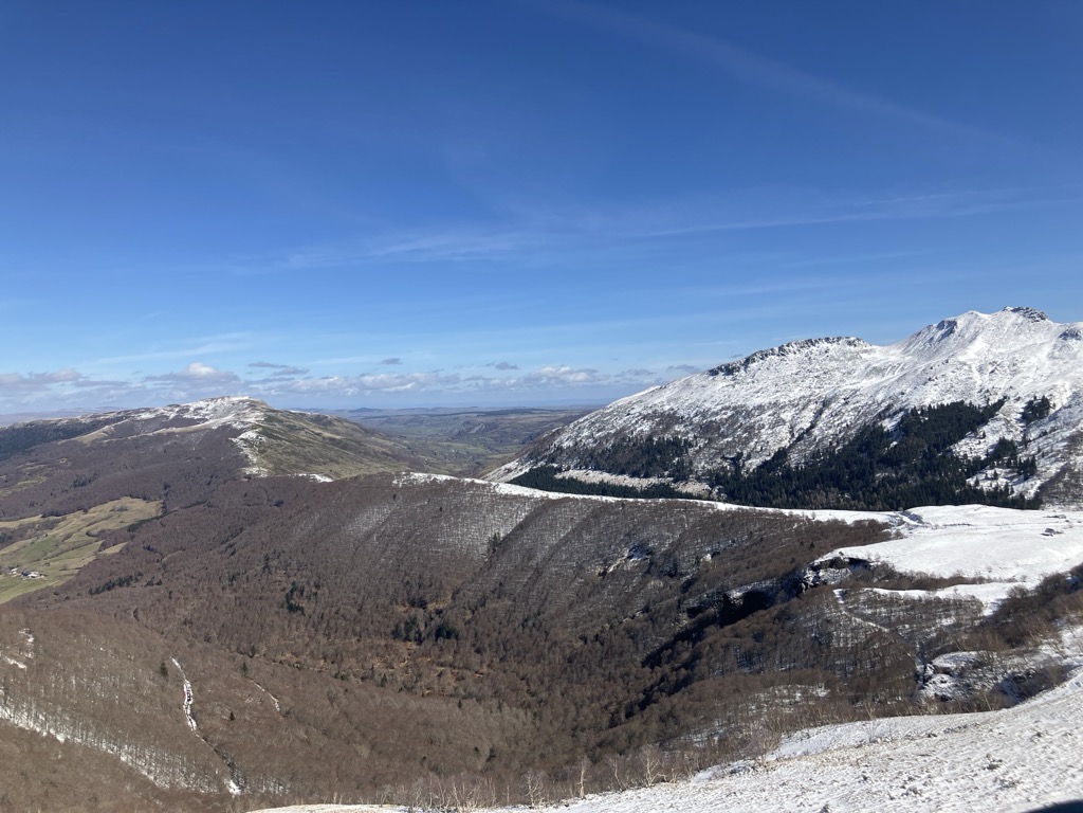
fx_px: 876
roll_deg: +1.4
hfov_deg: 63.4
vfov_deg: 49.7
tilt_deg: -0.2
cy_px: 406
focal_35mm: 28
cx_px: 542
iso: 32
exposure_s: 1/3247
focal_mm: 3.99
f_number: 1.8
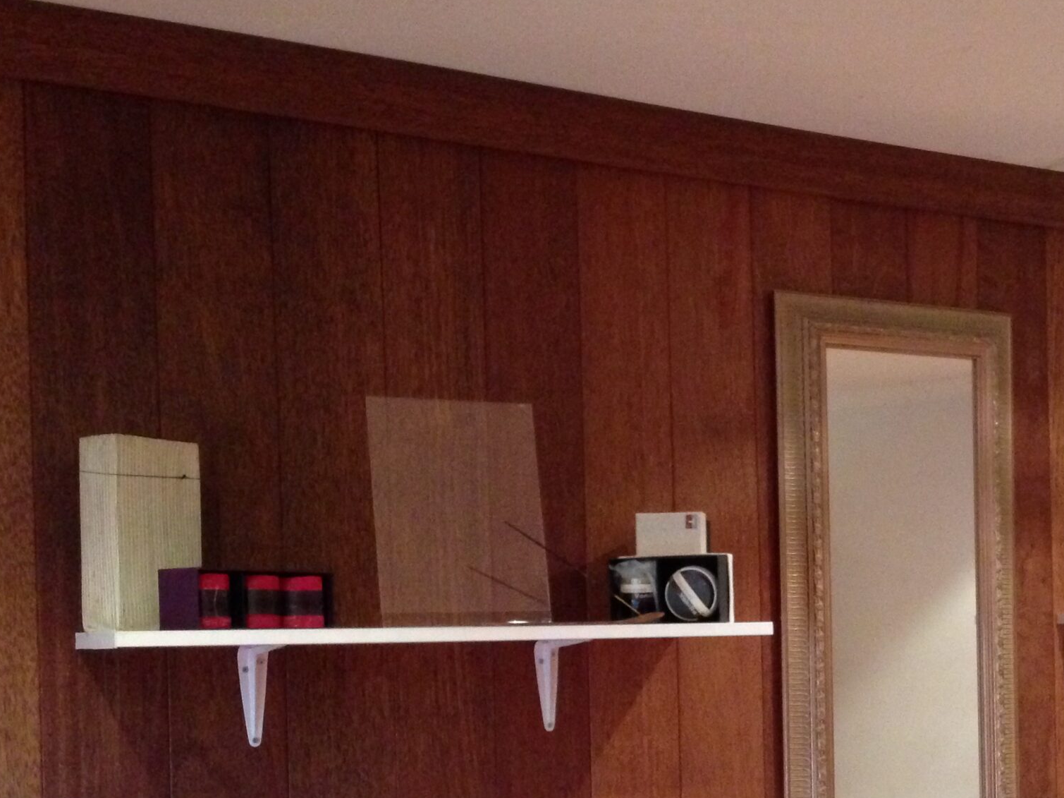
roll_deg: +0.9
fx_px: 1721
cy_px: 659
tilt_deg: +0.7
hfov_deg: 33.6
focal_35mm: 56
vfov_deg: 25.6
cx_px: 814
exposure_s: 1/15
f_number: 2.4
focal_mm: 4.12
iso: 500
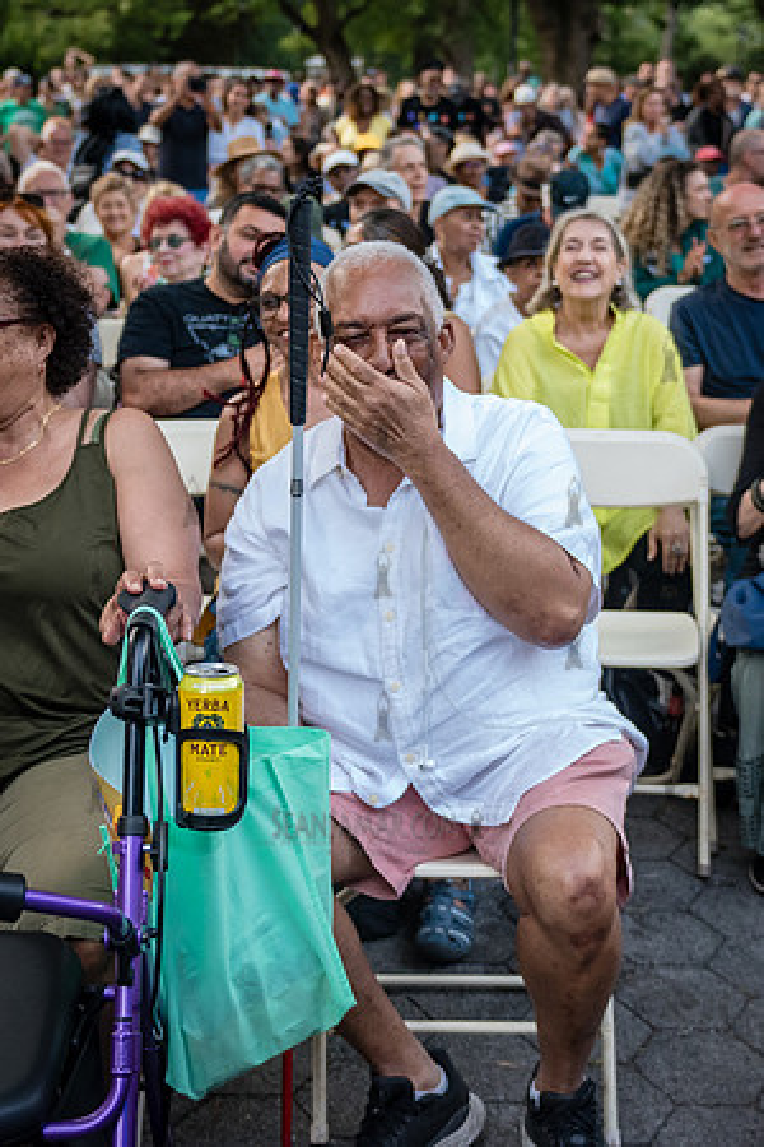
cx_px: 366
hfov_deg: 26.1
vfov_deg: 38.3
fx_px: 1649
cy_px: 549
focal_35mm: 52
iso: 2000
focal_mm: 31
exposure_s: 1/640
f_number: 2.8
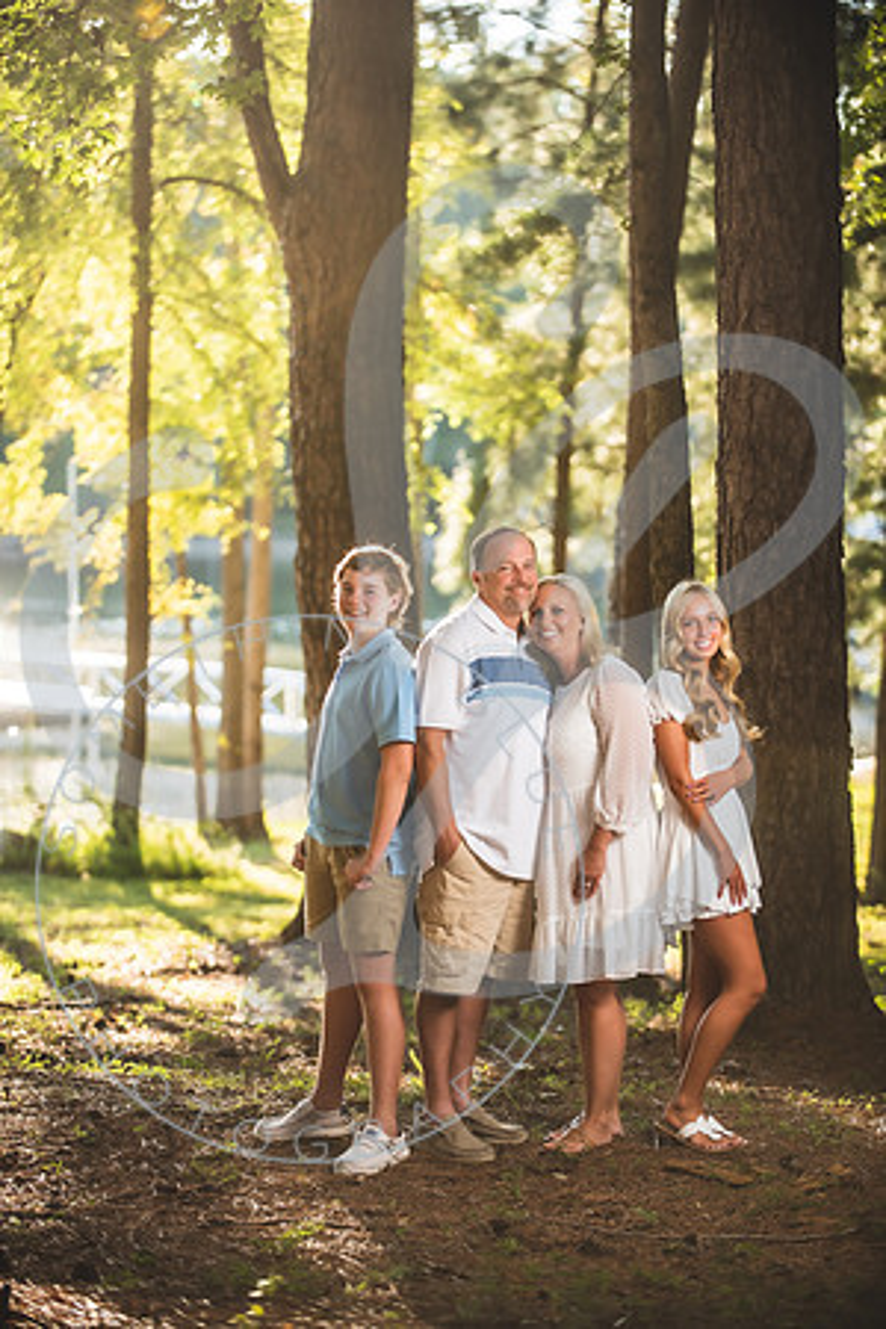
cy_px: 664
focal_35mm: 116
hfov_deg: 11.8
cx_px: 443
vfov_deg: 17.6
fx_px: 4282
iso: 100
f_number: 2.8
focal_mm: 116
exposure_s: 1/200
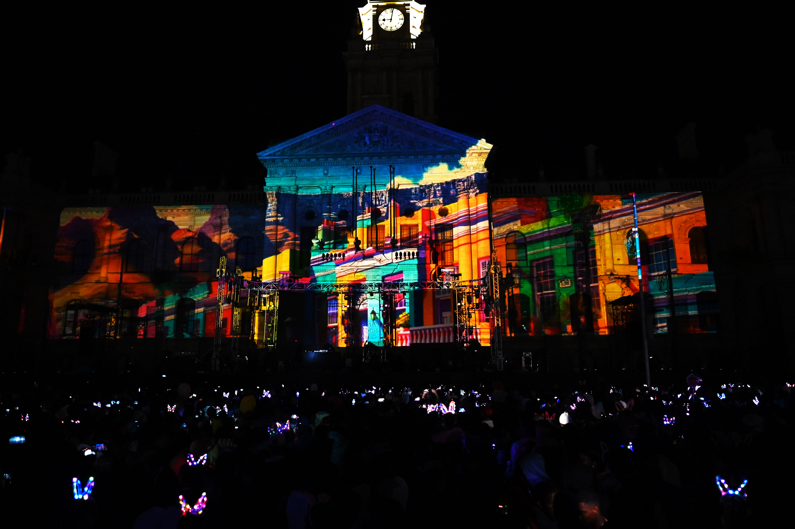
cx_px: 398
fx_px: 530
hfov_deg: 73.8
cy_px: 264
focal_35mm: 24
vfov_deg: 53.1
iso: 3200
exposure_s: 1/100
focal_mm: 24
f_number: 2.8
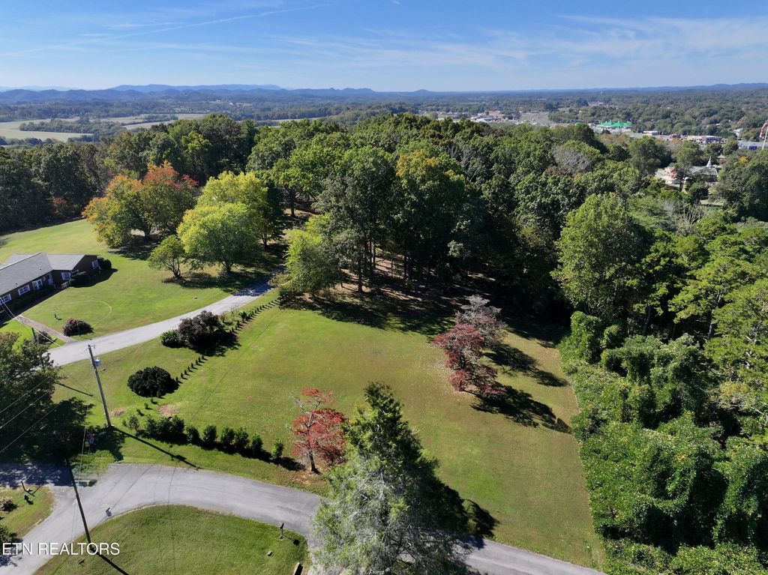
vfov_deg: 56.8
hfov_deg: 71.6
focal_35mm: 24
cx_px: 384
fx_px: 532
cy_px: 288
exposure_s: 1/2500
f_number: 2.8
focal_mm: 12.29
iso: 200
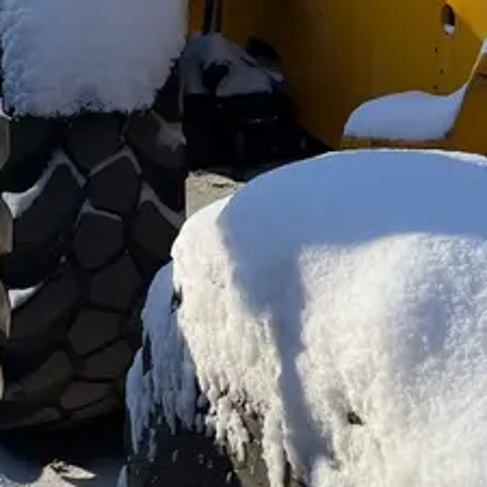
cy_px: -265
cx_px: 348
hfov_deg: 22.9
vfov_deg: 19.7
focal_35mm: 75
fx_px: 1194
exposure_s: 1/1721
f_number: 1.6
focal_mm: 5.1
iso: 50
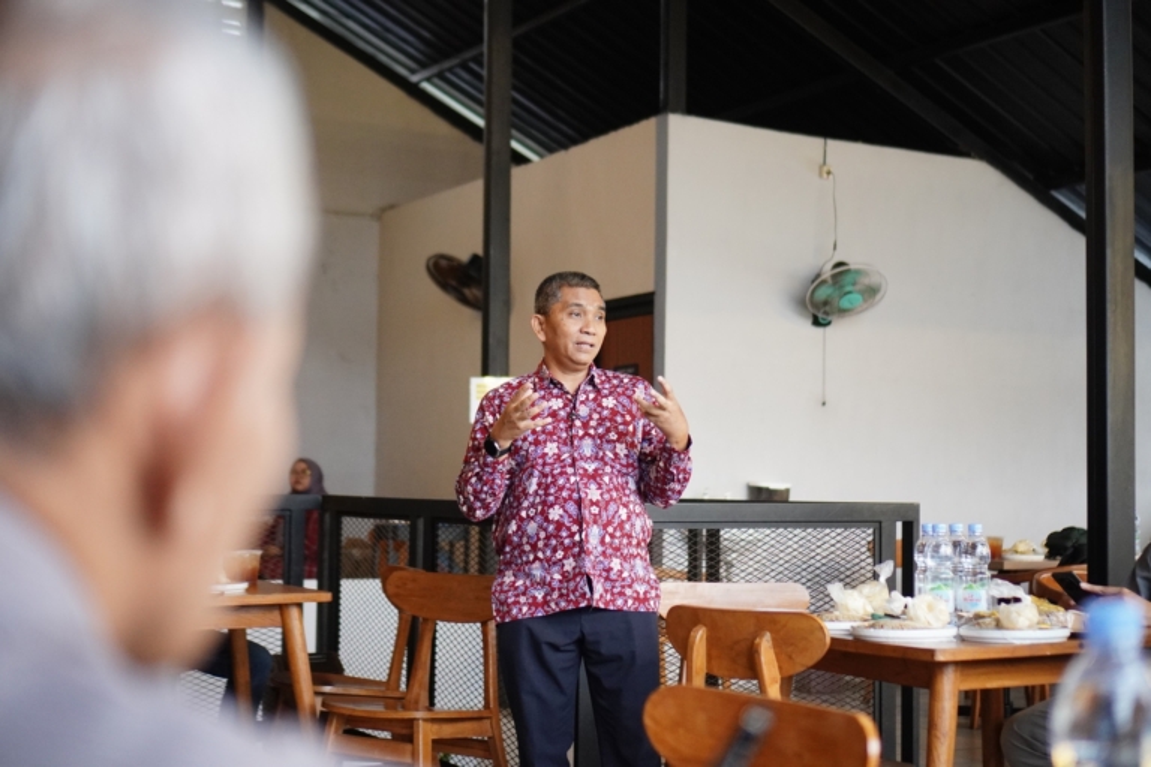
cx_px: 576
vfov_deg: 25.8
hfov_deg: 37.9
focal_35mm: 52
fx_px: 1678
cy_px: 384
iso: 1600
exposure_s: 1/200
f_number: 1.8
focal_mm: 35
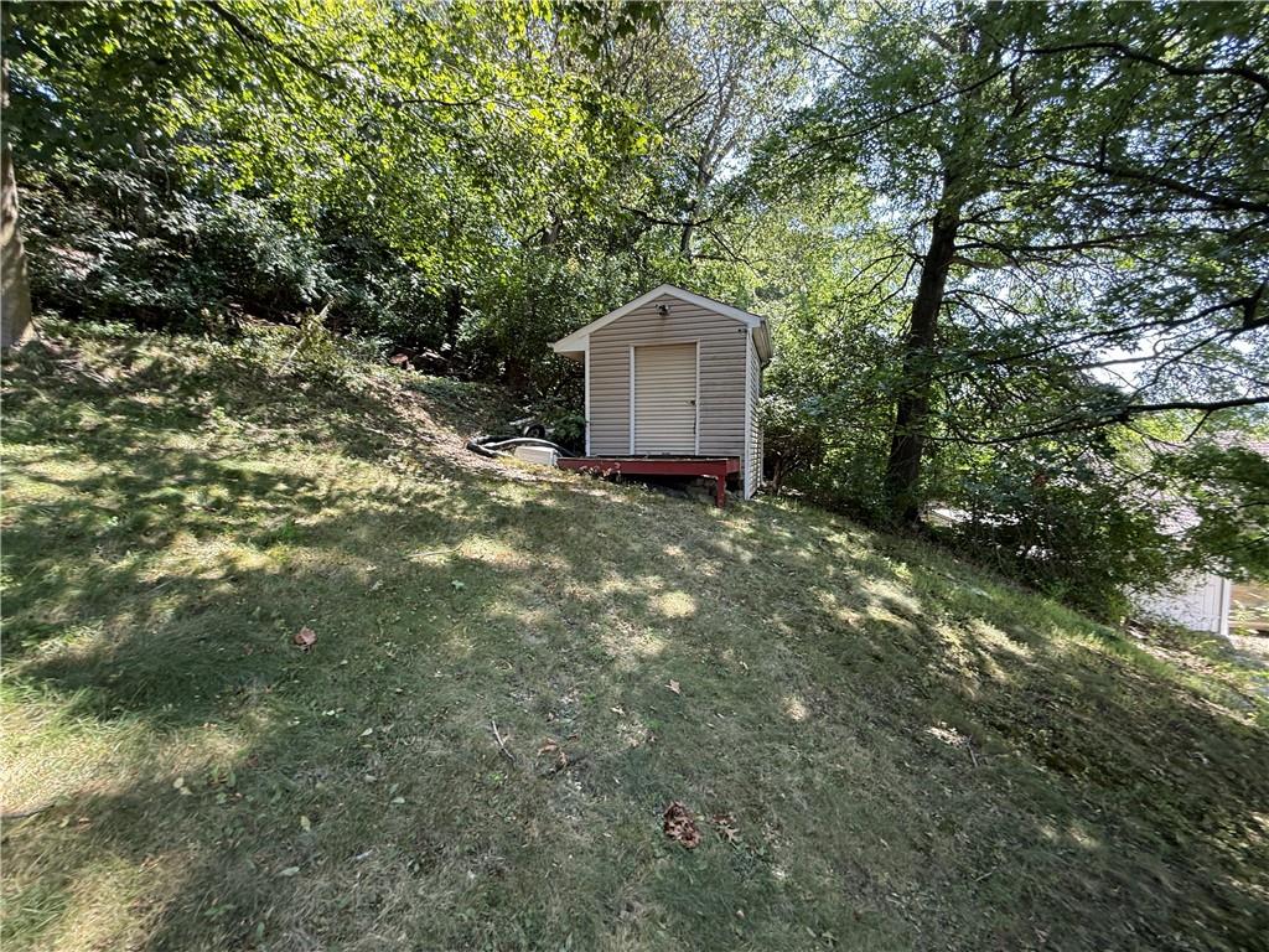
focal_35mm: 14
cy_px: 476
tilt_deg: -1.6
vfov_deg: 85.7
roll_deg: -0.4
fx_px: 513
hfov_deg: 102.1
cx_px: 634
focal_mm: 2.22
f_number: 2.2
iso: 64
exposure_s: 1/99
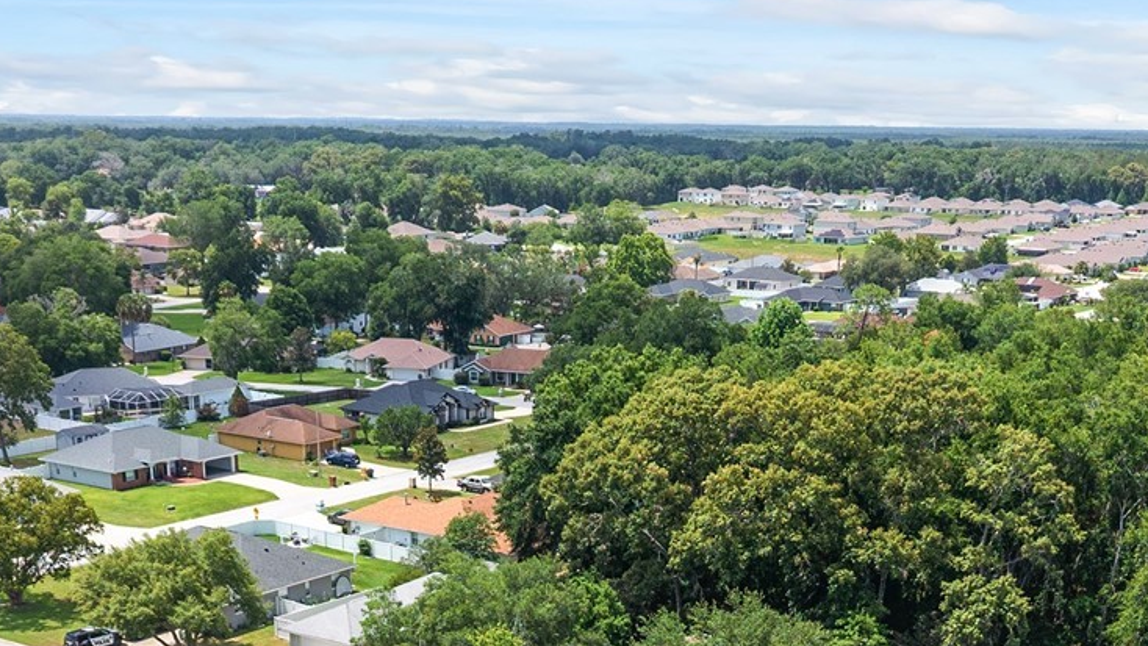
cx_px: 588
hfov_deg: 36.6
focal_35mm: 57
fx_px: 1735
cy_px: 740
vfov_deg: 20.0
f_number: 1.8
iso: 170
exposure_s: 1/3200
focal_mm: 8.67
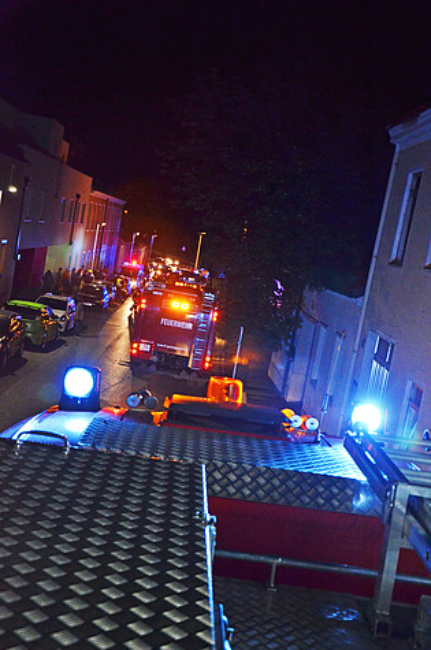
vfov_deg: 43.7
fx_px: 811
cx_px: 216
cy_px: 325
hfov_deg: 29.8
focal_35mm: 45
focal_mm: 30
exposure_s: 1/60
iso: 2200
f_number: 4.2
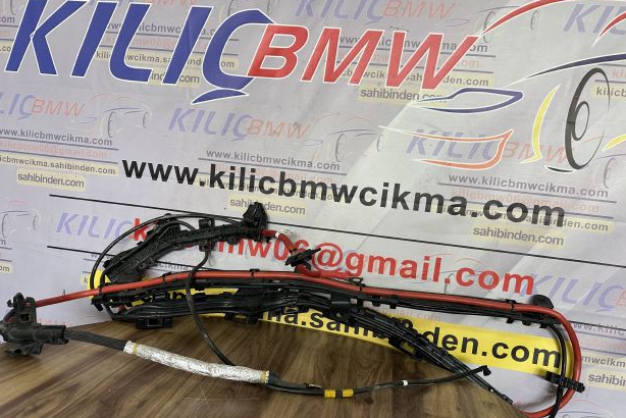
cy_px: 241
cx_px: 306
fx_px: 452
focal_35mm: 26
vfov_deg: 49.4
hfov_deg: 69.4
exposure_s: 1/100
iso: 125
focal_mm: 6.86
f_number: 1.78
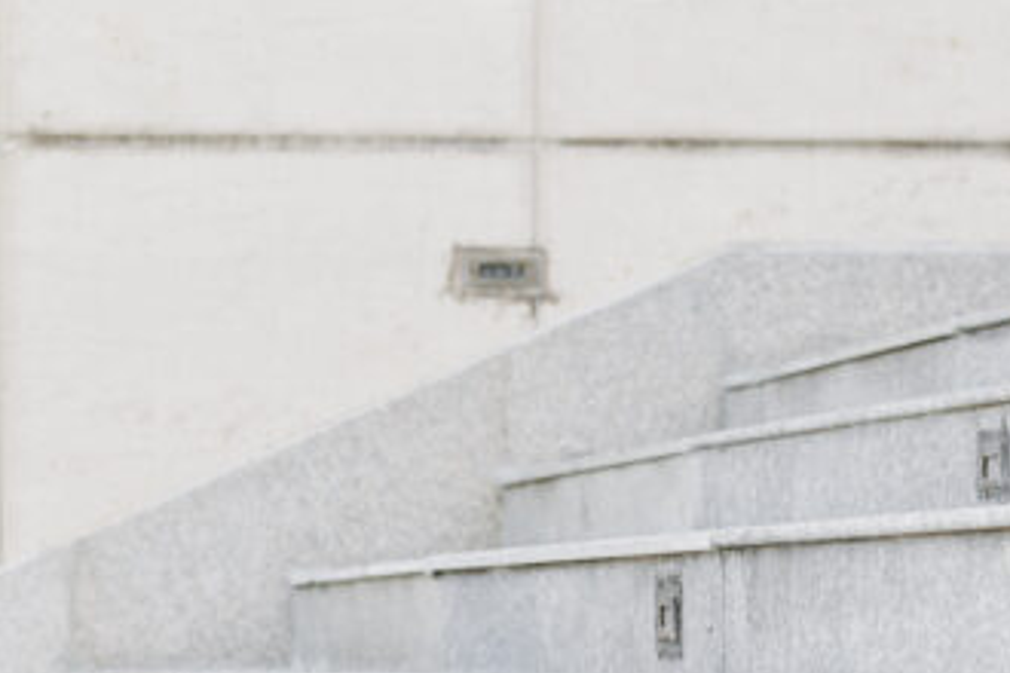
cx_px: 462
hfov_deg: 9.5
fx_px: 6088
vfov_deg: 6.3
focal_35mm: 217
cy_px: 788
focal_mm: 70
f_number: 5.6
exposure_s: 1/750
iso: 400
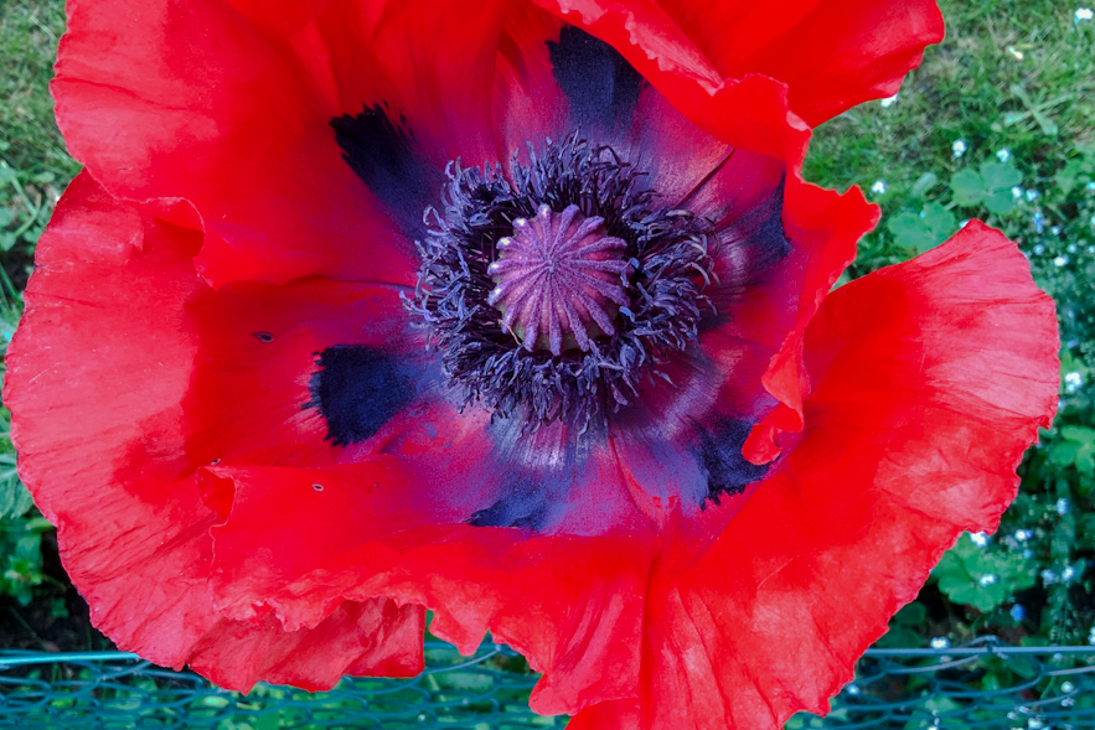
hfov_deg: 47.4
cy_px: 540
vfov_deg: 32.1
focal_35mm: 41
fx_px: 1247
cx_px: 538
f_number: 1.8
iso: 80
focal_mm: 3
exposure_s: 1/60
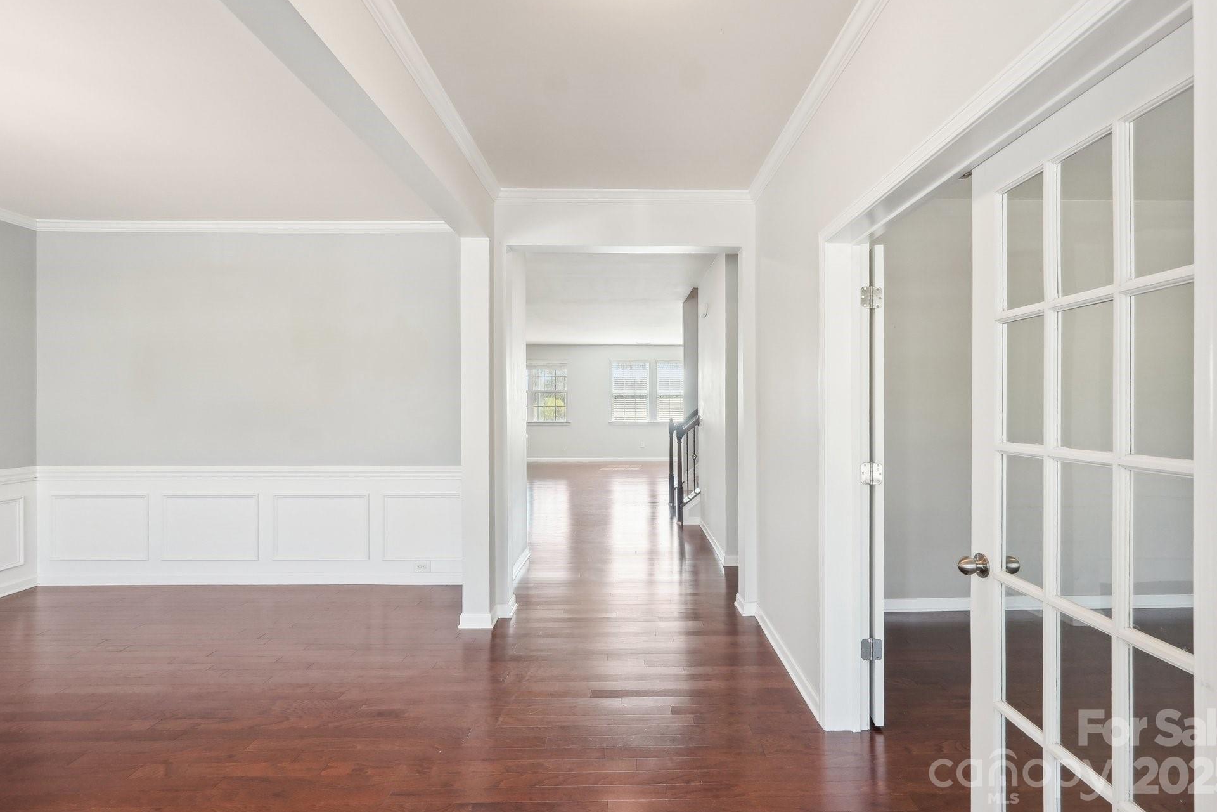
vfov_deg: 73.7
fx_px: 541
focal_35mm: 16
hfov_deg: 96.7
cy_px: 396
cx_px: 638
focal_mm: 10
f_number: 8
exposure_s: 1/15
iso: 400
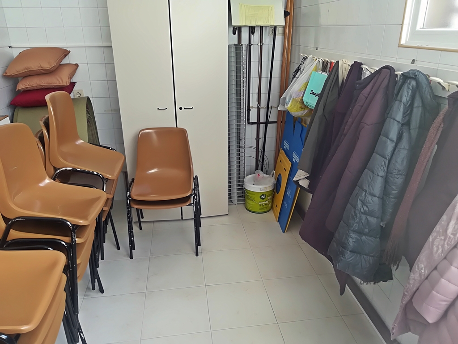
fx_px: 344
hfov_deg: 67.3
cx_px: 229
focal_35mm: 26
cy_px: 172
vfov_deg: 53.1
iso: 64
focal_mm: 3.83
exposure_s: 1/50
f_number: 2.2
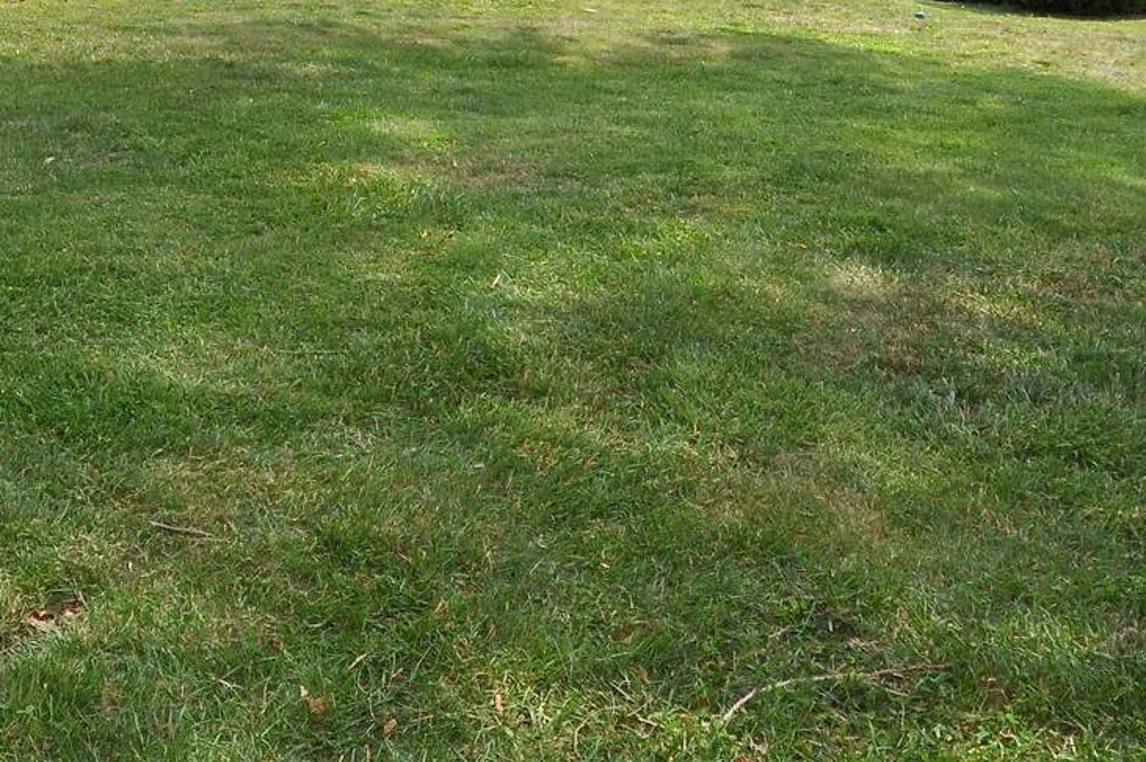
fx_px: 1336
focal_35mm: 42
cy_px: -2
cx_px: 387
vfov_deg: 29.7
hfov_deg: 45.8
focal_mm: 10
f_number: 7.1
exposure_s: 1/200
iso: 100
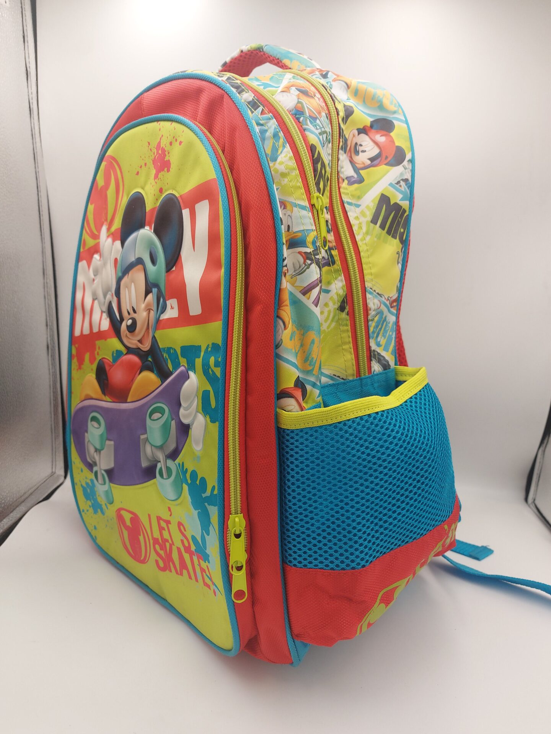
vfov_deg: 71.6
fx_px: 509
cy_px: 367
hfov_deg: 56.8
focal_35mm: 24
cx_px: 276
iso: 40
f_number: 1.8
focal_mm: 5.23
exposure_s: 1/120
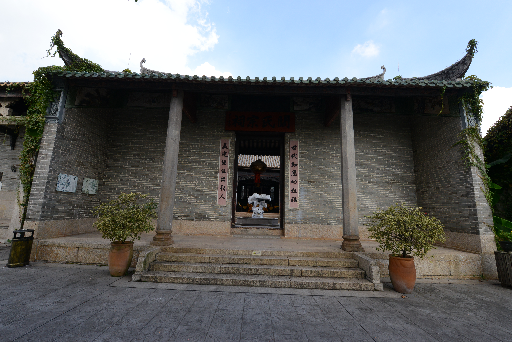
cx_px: 256
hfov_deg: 96.7
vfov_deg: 73.8
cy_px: 171
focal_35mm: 16
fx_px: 228
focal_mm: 16
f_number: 11
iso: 800
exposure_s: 1/500
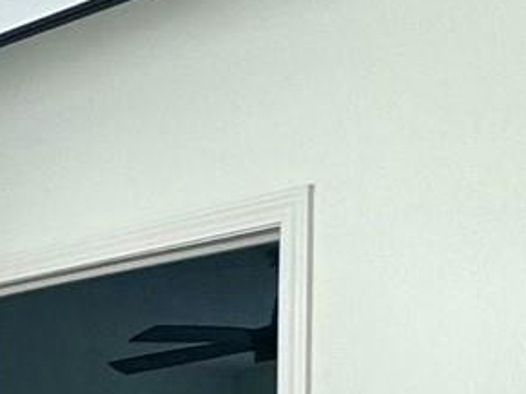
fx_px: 1503
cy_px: 585
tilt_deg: +0.2
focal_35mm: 99
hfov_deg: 15.8
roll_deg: -1.3
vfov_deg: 14.0
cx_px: -510
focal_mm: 2.22
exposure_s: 1/120
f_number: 2.2
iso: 100
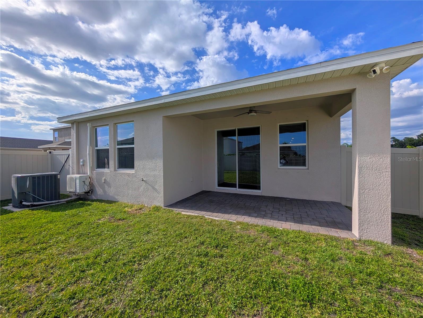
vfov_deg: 94.6
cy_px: 159
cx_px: 212
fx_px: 147
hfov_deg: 110.5
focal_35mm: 12
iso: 49
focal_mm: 2.02
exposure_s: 1/5319
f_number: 1.7
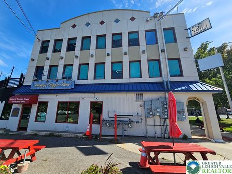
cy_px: 83
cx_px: 111
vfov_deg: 85.6
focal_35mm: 14
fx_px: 94
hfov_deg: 102.0
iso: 50
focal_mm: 2.2
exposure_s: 1/1513
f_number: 2.2
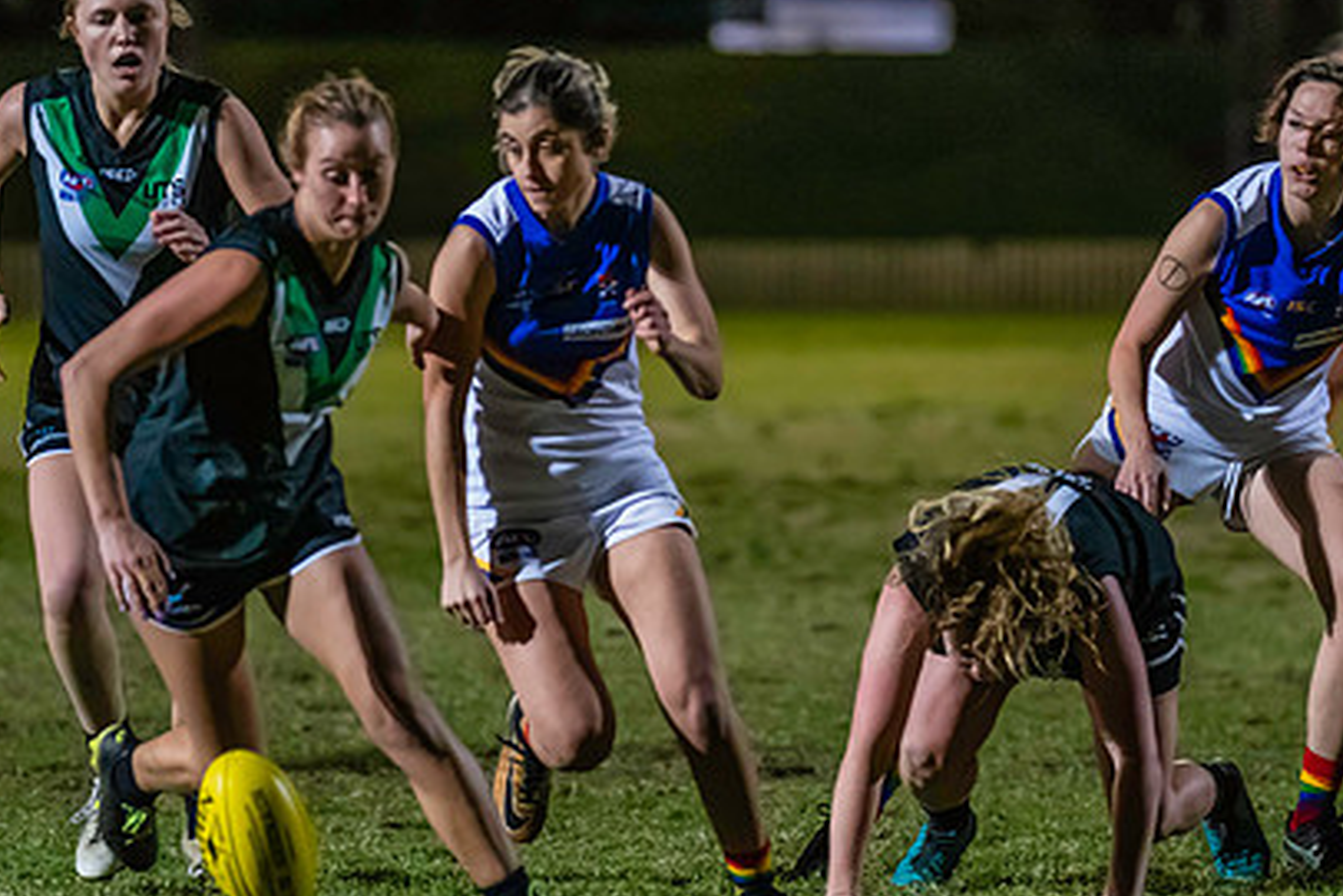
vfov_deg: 3.9
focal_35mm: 357
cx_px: 831
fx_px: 13322
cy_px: 373
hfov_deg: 5.8
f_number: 2.8
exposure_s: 1/1000
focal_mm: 180
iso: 10000
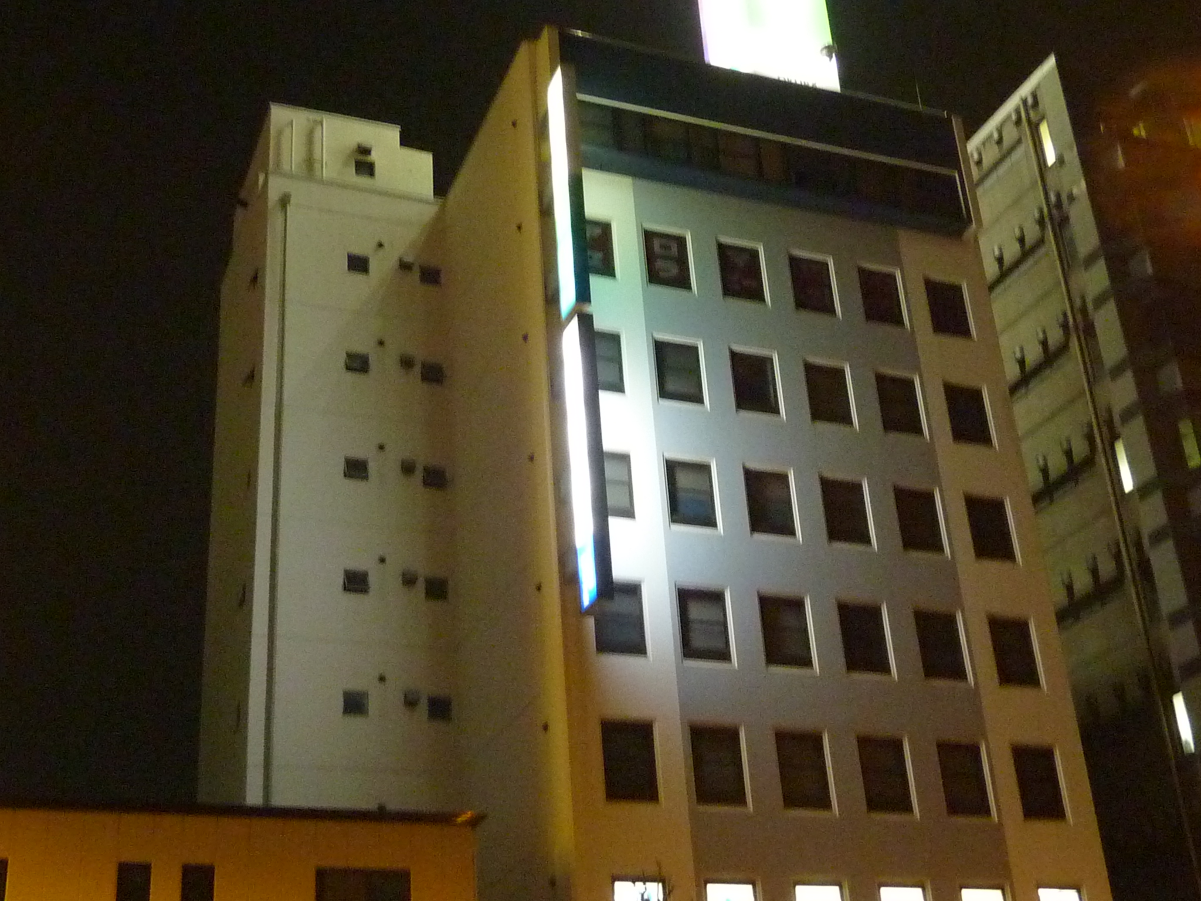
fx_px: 1561
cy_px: 450
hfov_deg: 42.1
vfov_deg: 32.2
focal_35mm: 45
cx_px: 600
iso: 500
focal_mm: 4.1
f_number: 3.3
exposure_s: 1/8
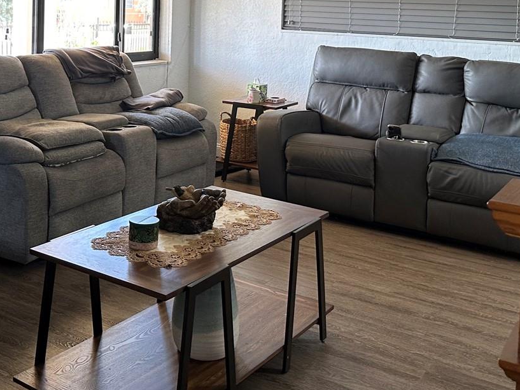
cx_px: 171
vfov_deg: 29.5
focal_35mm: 47
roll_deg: -3.4
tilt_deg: -2.4
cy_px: 32
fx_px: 706
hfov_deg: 39.9
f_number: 1.78
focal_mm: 6.86
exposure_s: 1/60
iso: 160
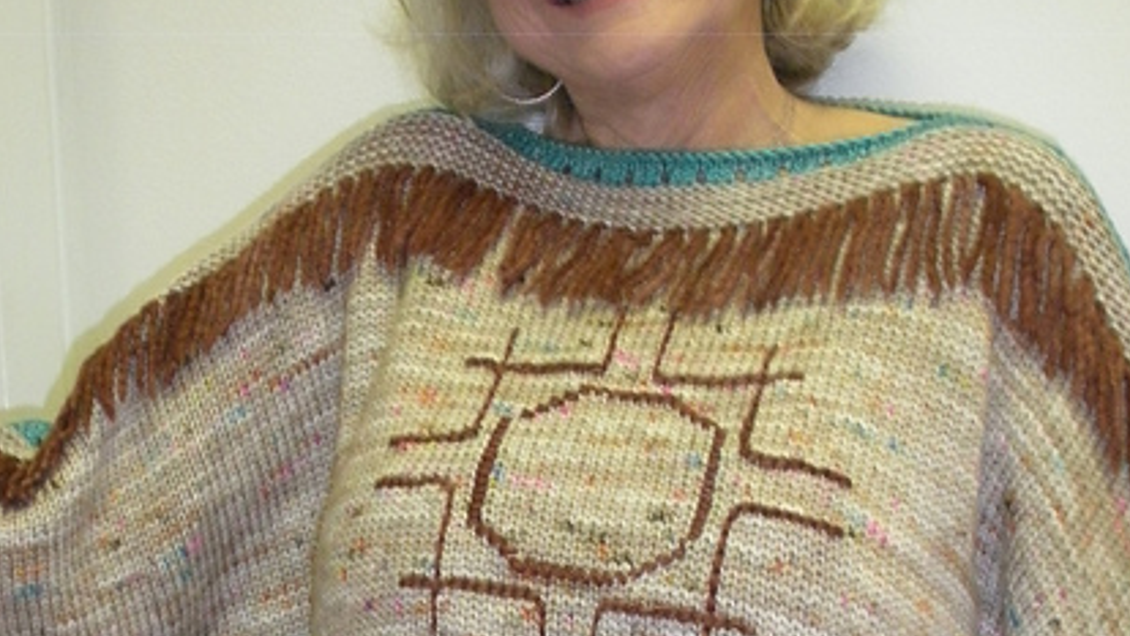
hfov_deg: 35.4
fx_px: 1768
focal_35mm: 59
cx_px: 535
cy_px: 641
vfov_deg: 19.8
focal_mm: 6.3
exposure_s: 1/30
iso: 400
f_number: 3.5
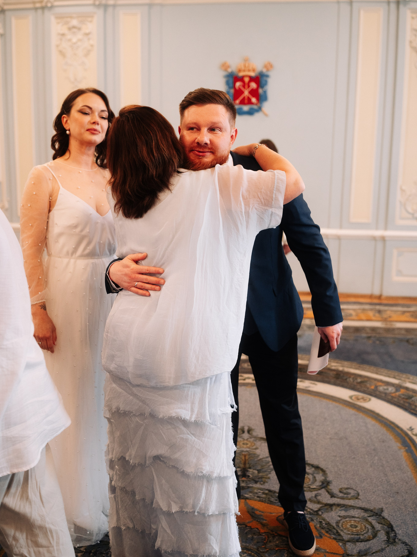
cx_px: 209
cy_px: 288
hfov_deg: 37.7
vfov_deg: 49.0
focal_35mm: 38
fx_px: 610
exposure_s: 1/250
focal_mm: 35
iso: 1600
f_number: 2.5
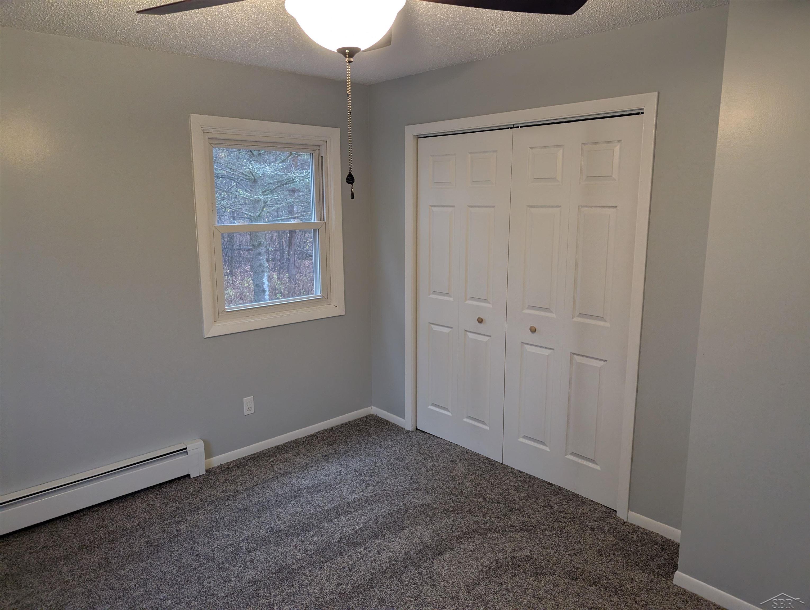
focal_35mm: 24
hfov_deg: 71.5
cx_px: 405
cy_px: 305
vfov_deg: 56.9
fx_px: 562
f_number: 1.68
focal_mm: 6.9
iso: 682
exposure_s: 1/120
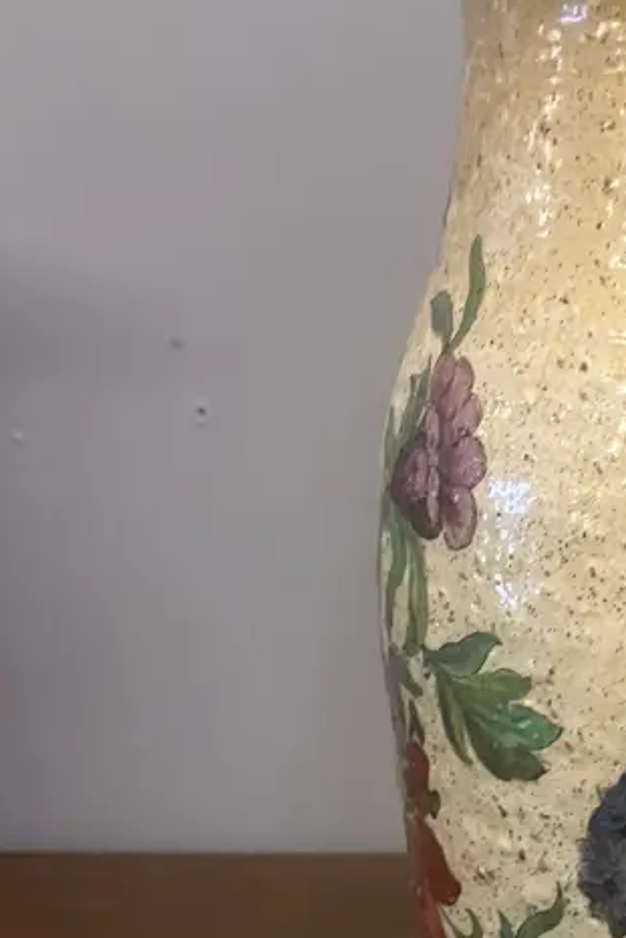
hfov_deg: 19.9
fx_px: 1668
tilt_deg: -16.5
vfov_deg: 31.0
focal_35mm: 64
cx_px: 761
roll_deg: +0.5
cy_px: 666
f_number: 1.8
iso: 200
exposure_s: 1/50
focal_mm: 3.99
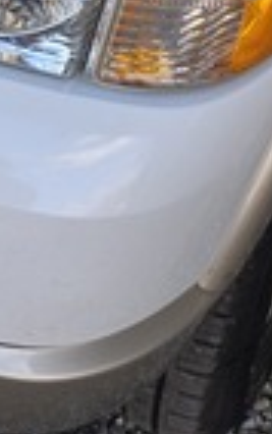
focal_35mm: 103
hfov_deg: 11.3
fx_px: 1219
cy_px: -397
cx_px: -303
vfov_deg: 16.2
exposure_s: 1/180
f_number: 1.8
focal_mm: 5.4
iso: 25
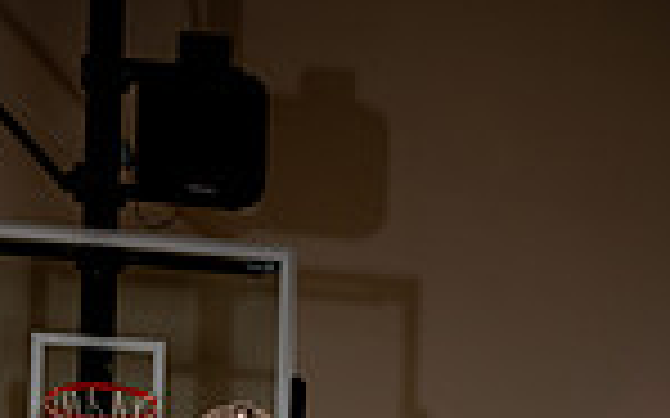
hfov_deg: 24.1
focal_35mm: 86
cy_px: 962
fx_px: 1570
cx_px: 274
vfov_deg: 12.4
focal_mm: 28
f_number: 5.6
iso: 200
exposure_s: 1/250
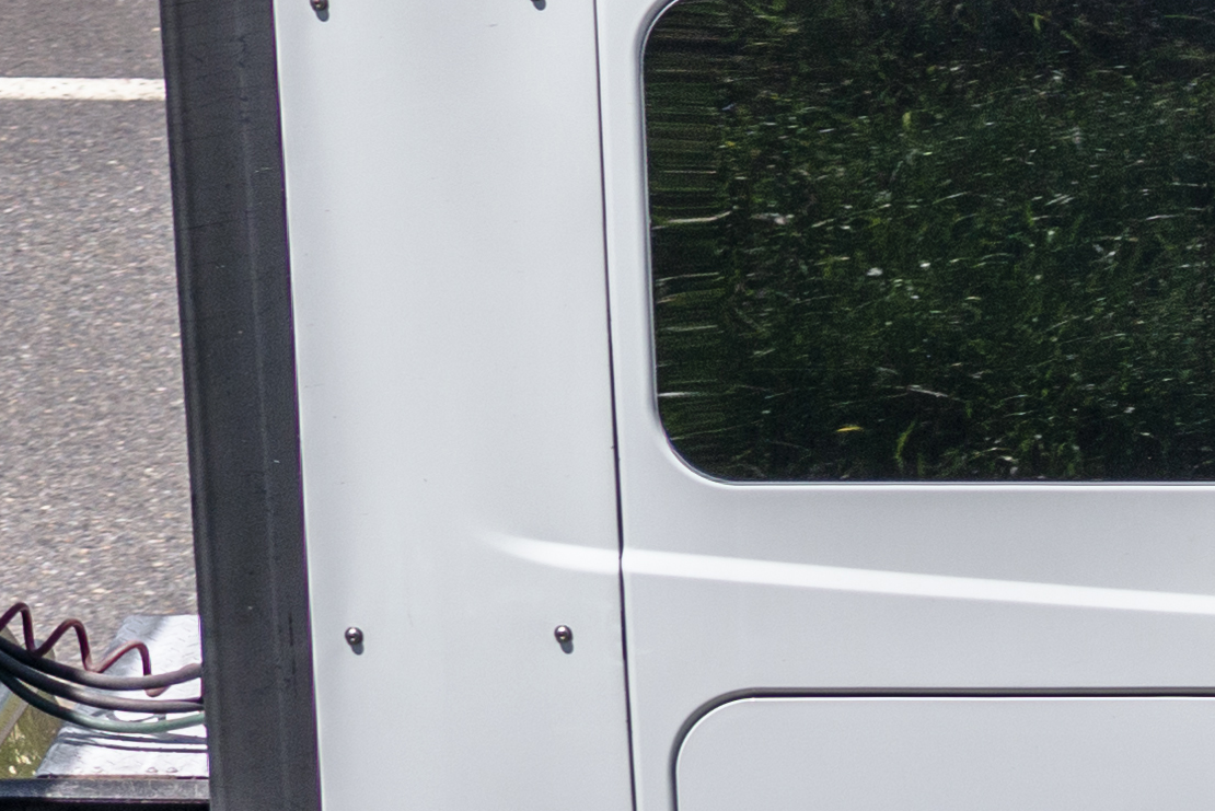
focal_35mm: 464
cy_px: -514
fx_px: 15665
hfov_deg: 4.3
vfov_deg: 3.0
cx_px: 3872
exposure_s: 1/2000
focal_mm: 70
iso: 100
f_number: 3.5
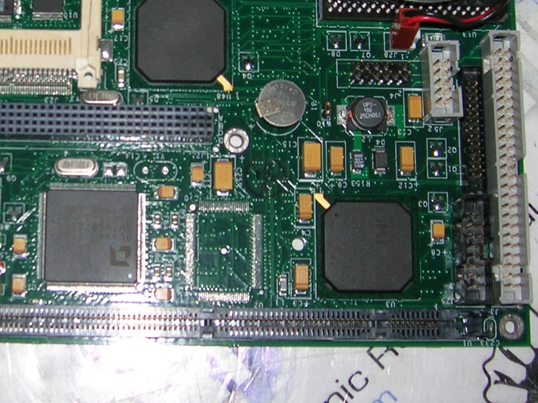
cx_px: 138
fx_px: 1196
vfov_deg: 19.0
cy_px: 109
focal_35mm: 77
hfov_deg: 25.1
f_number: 2.9
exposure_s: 1/60.1
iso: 50
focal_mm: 5.7
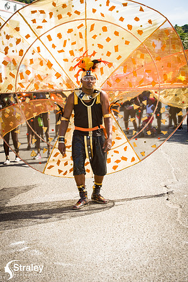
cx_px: 94
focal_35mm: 70
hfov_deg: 19.4
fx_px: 550
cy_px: 141
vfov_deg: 28.9
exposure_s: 1/200
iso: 100
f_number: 8
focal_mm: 70
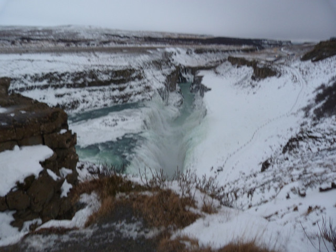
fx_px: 243
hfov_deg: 69.4
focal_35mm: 25
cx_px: 168
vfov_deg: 54.9
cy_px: 126
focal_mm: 4.5
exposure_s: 1/60
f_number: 2.8
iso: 160
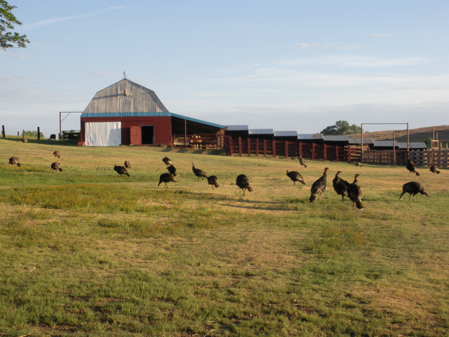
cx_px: 224
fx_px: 830
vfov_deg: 22.9
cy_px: 168
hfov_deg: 30.3
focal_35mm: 64
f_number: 4.6
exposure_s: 1/164
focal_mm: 11.2
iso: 64
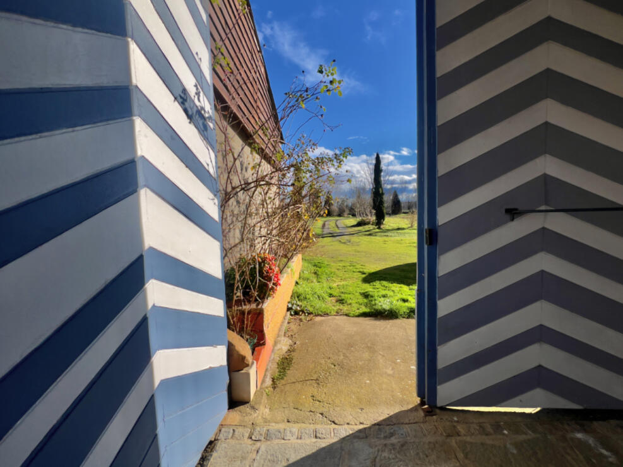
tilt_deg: -4.0
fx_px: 234
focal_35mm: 13
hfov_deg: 106.2
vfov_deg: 89.9
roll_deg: -0.6
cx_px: 312
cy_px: 234
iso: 32
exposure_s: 1/1672
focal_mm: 1.57
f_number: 1.8
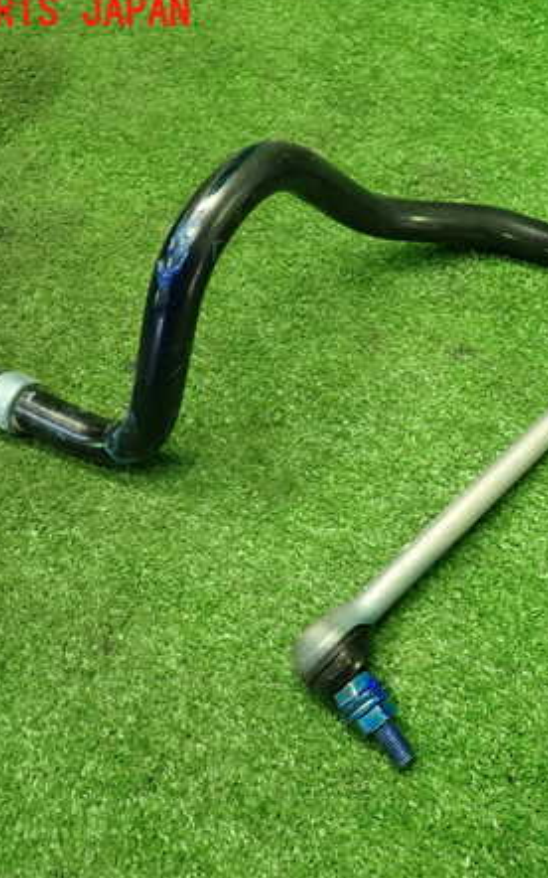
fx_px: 861
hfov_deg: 34.4
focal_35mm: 36
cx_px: 425
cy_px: 435
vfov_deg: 54.0
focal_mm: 4.5
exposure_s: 1/30
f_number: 2
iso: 200
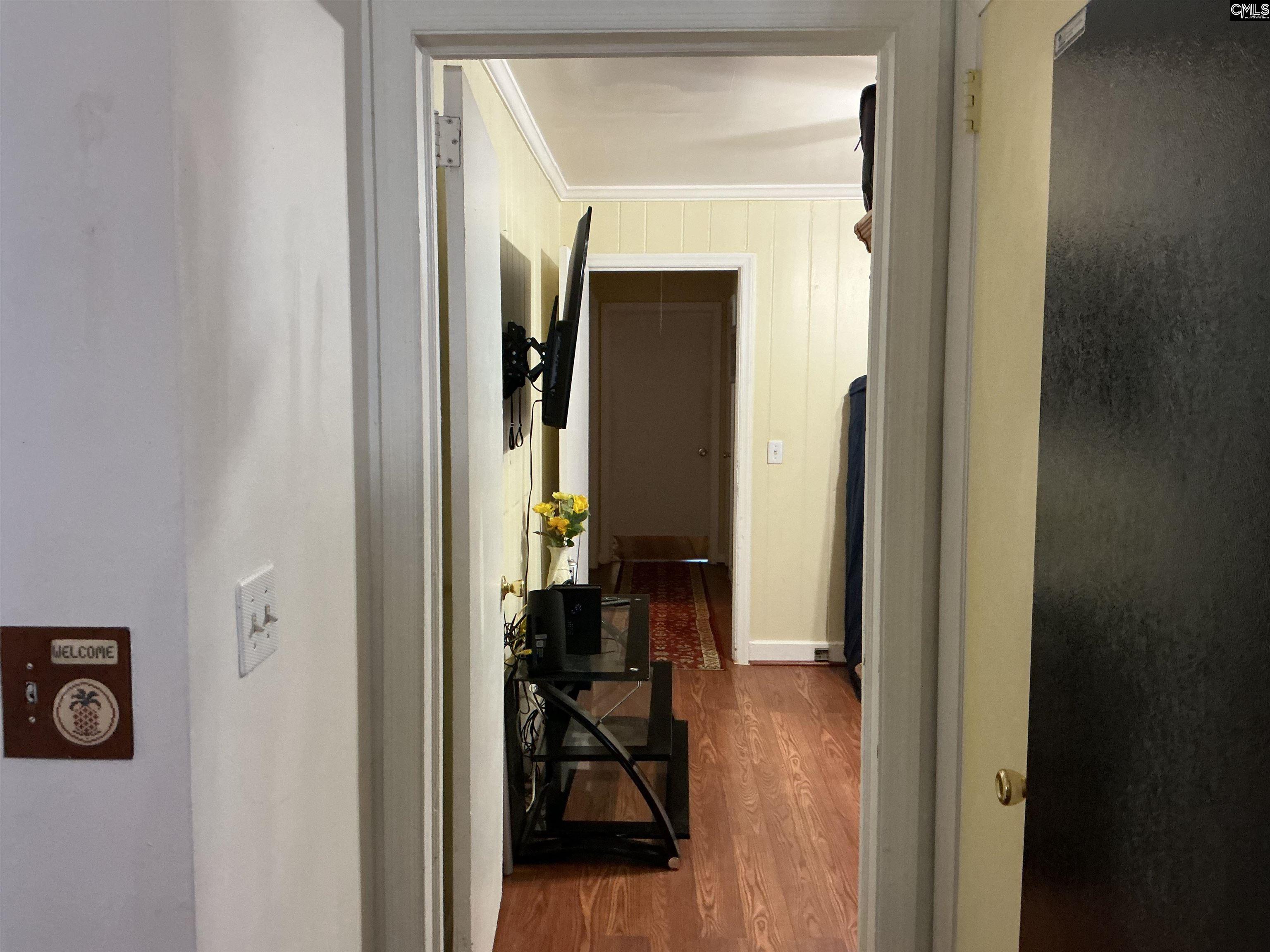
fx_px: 1064
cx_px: 635
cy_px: 476
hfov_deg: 61.7
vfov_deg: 48.2
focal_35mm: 29
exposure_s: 1/40
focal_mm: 3
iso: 320
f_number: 1.8
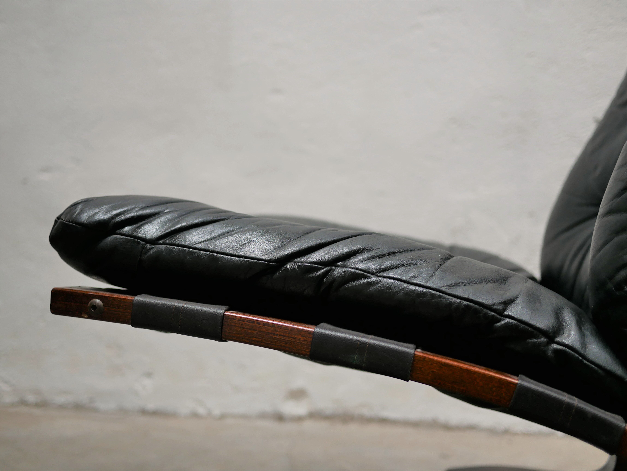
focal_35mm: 40
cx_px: 314
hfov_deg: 46.8
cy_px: 236
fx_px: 725
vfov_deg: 36.0
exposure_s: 1/60
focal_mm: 20
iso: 200
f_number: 1.7
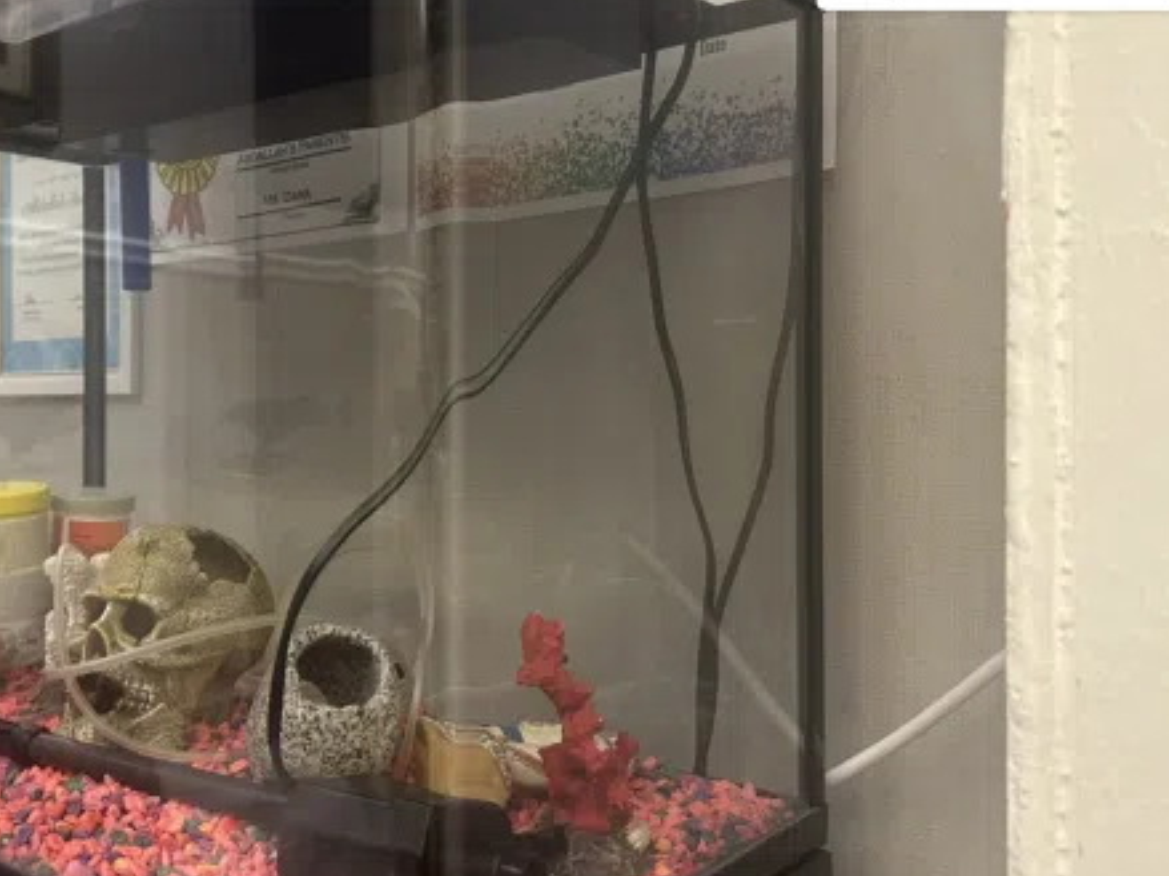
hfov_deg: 51.9
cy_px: 394
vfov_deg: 40.6
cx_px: 415
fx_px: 1182
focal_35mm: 35
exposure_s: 1/50
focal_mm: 6.86
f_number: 1.78
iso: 500
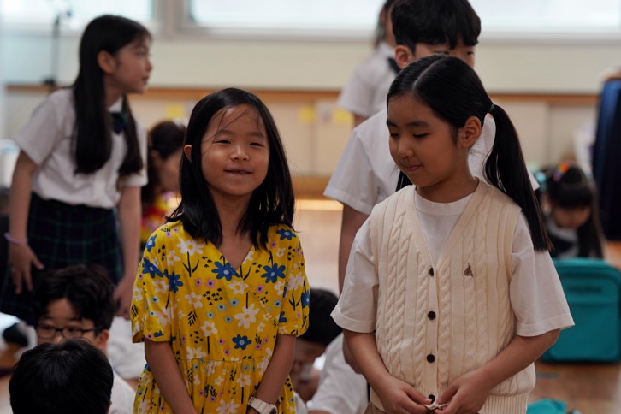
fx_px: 2415
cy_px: 198
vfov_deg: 9.8
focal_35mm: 140
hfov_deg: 14.7
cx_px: 314
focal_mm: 113
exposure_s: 1/160
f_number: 4
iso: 500
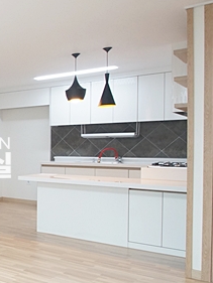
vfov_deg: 45.7
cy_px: 150
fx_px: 336
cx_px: -114
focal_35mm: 41
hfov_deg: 25.5
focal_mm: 10
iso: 800
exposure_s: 1/30
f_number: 6.3
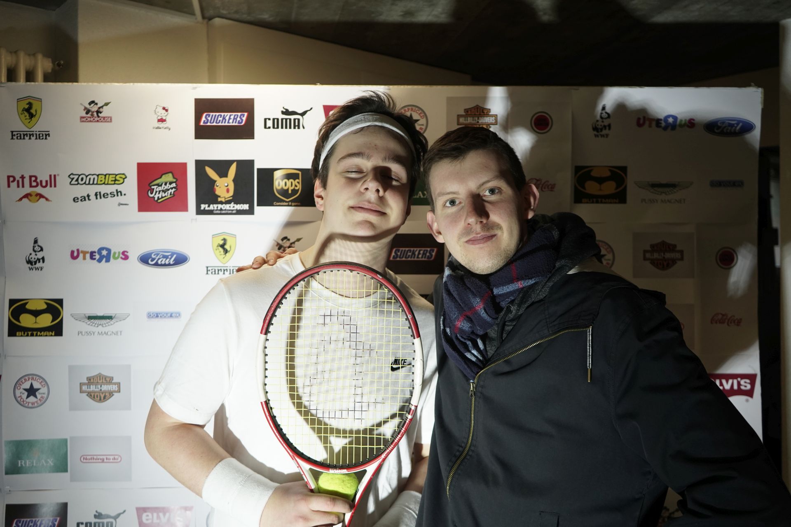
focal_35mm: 32
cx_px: 396
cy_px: 264
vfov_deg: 41.1
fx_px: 703
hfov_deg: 58.7
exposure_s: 1/160
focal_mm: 32
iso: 1600
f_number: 4
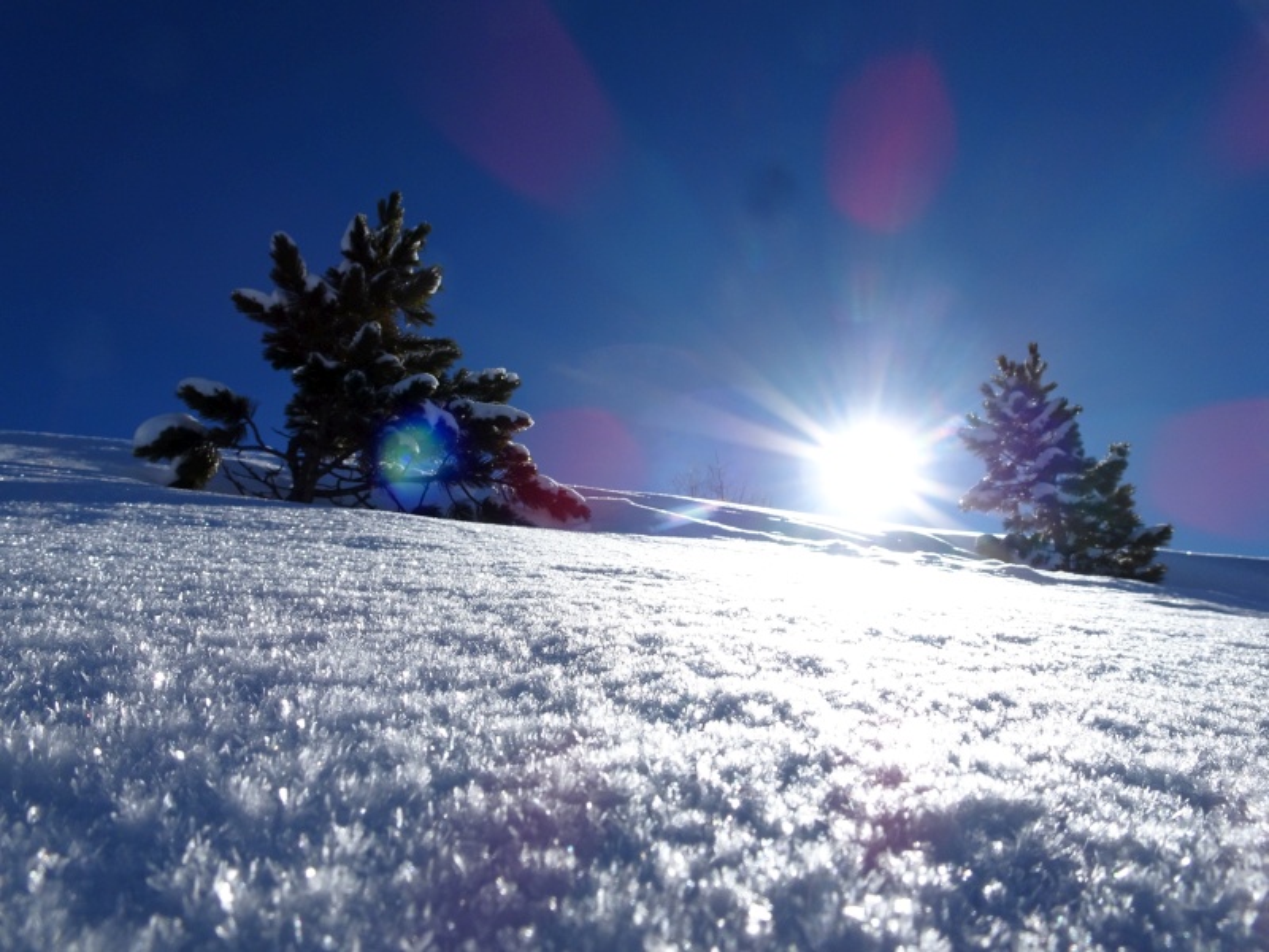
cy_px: 476
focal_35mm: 24
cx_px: 634
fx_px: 880
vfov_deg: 56.8
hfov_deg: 71.6
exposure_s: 1/2000
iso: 80
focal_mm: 4.1
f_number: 4.5
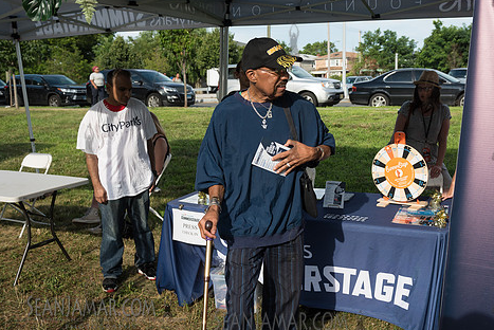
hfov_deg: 52.8
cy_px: 141
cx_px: 293
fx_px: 494
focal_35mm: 36
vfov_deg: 36.9
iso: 200
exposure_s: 1/800
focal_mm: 29
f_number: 5.6
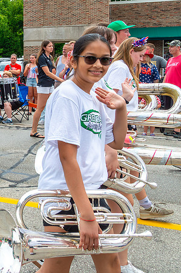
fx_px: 421
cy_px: 70
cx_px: -102
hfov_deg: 20.3
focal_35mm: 56
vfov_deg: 35.1
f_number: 10
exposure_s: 1/1600
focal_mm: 24
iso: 1250
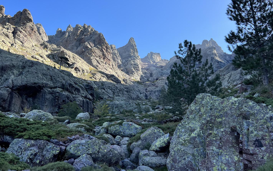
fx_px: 231
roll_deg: +0.3
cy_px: 68
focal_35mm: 31
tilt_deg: +21.8
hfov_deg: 61.2
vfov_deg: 40.4
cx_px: 132
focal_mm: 5.7
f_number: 1.5
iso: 50
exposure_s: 1/2123
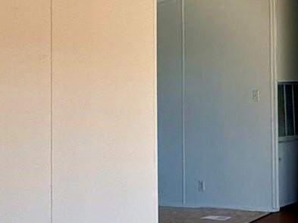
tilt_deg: +1.3
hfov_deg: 20.9
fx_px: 629
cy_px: 73
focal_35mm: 73
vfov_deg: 20.1
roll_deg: +0.7
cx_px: 491
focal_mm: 2.22
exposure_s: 1/298
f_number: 2.2
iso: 64
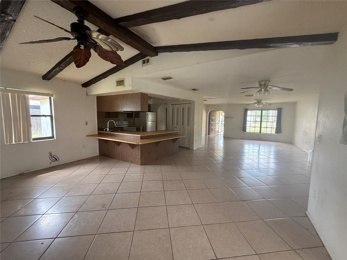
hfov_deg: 102.1
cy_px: 130
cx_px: 174
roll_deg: -0.9
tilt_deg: -4.3
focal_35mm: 14
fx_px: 140
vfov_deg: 85.7
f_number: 2.2
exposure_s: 1/99
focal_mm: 2.22
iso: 250
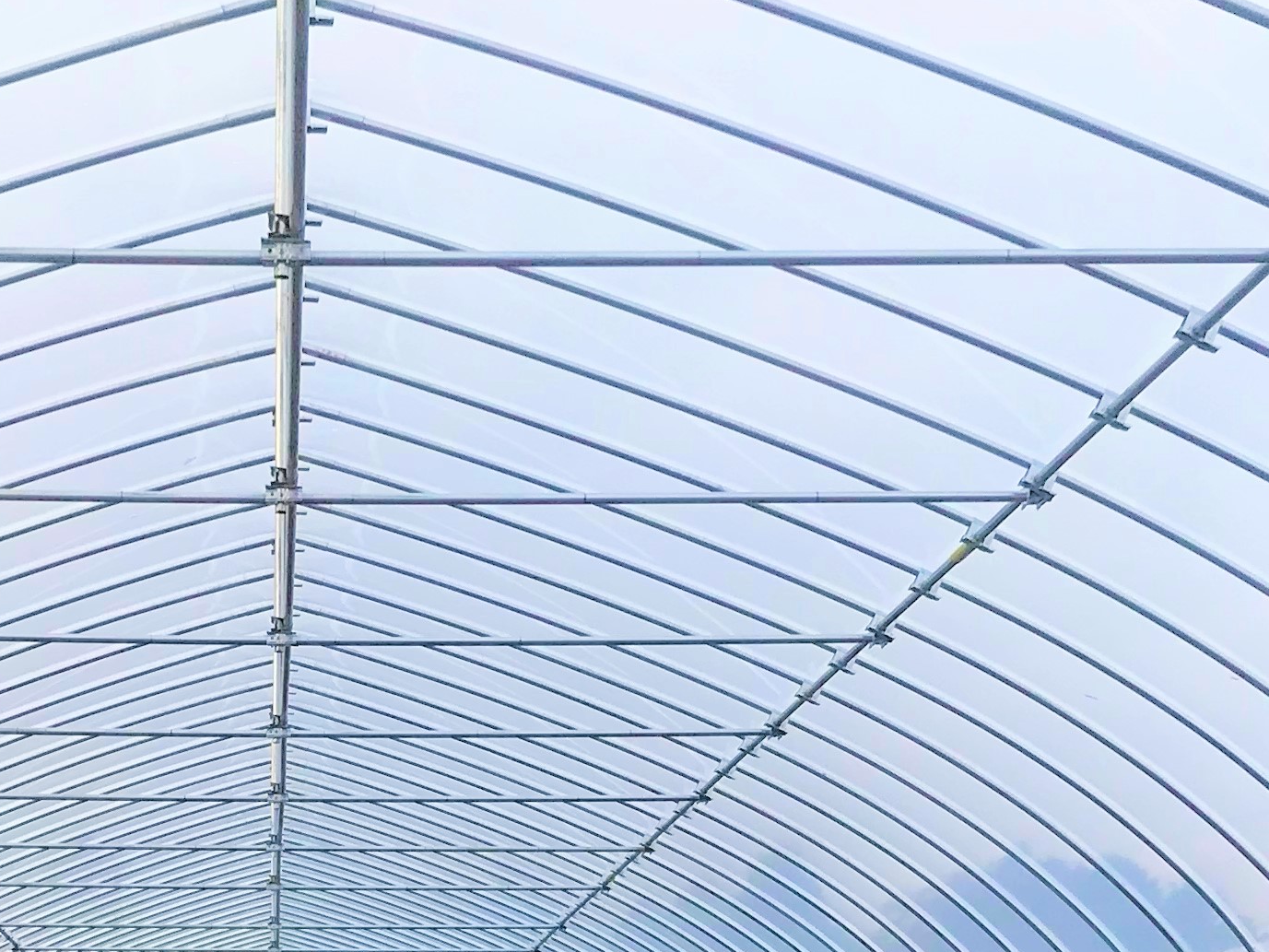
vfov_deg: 17.7
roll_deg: -2.1
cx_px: 252
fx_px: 3006
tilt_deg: +8.0
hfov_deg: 23.5
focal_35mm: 82
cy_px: 903
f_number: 1.8
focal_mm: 3.99
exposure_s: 1/454
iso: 20
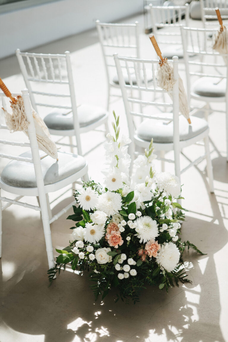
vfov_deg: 39.6
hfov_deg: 27.0
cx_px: 114
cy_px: 171
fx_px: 476
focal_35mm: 50
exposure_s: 1/4000
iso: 100
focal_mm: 50
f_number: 1.4
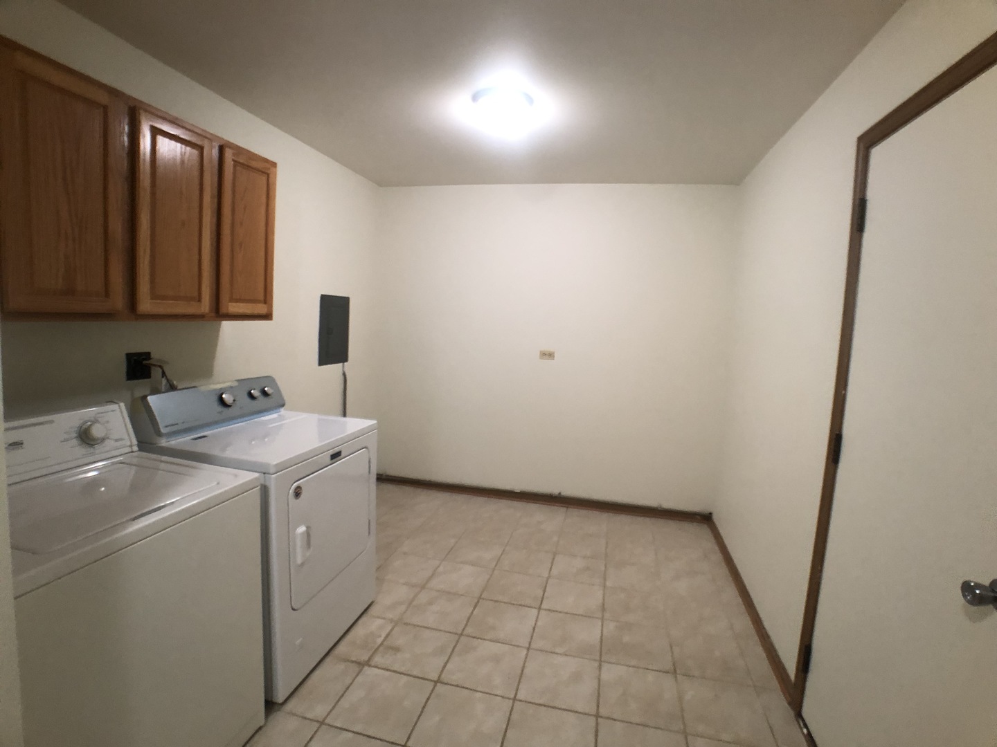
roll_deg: -2.3
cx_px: 498
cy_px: 374
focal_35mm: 28
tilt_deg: -5.8
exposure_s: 1/15
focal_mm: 3.99
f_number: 1.8
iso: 64
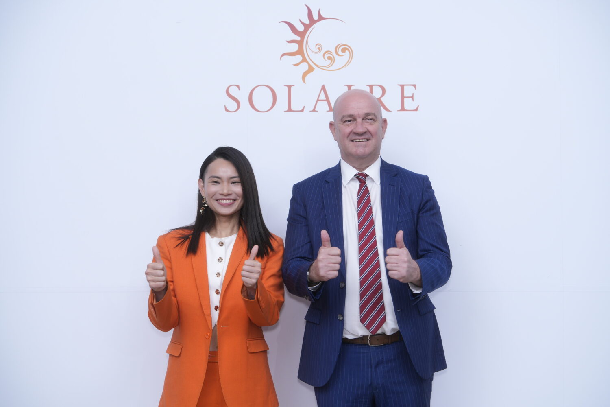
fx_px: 1101
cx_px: 305
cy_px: 204
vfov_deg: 20.9
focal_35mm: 65
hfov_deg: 31.0
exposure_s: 1/100
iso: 320
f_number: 3.5
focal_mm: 65
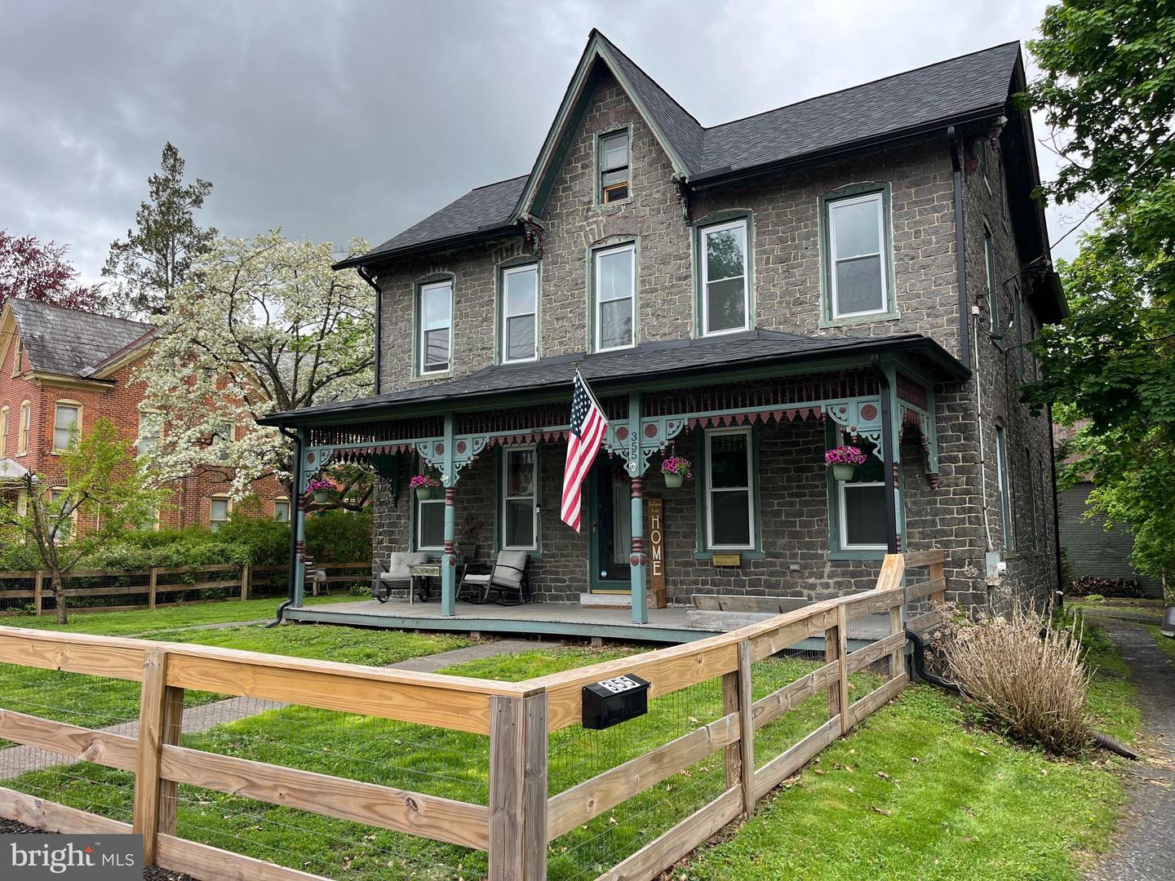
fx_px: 883
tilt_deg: +6.2
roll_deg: +0.2
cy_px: 440
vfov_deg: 53.1
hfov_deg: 67.3
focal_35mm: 26
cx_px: 588
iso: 50
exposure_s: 1/935
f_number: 1.6
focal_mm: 5.1
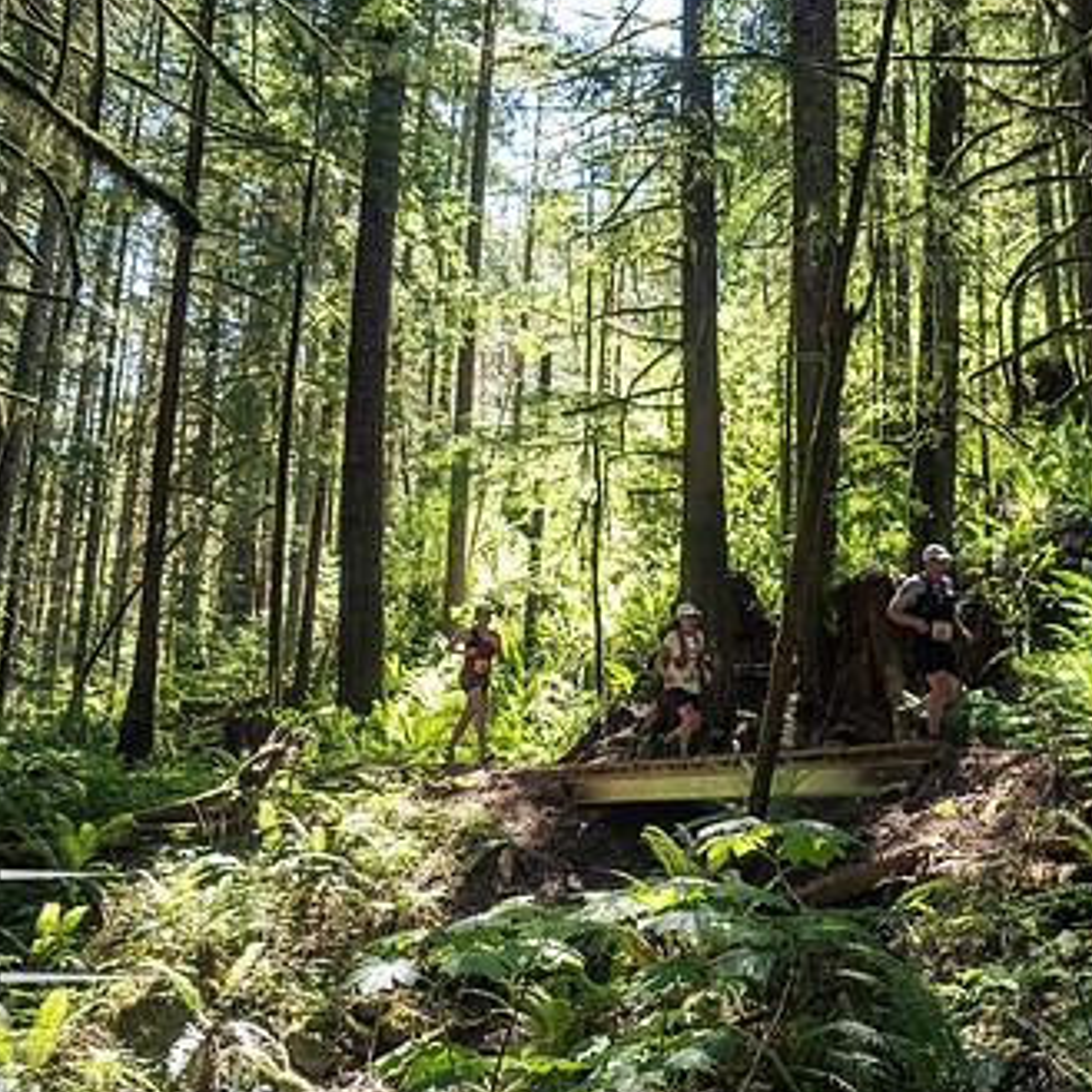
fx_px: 1428
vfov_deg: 41.8
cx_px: 777
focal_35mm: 40
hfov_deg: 41.0
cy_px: 509
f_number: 2.8
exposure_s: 1/1000
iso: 2000
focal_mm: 12
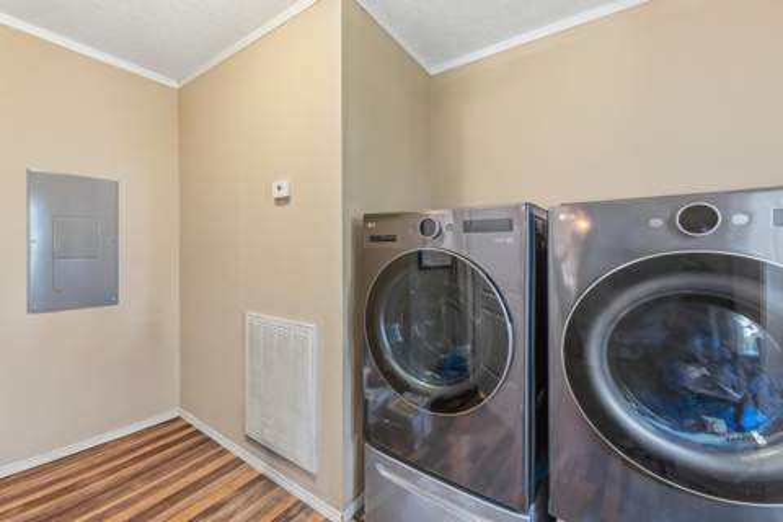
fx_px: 304
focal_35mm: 14
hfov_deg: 104.3
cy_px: 261
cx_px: 392
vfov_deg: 81.2
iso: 250
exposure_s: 6
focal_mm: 14
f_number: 9
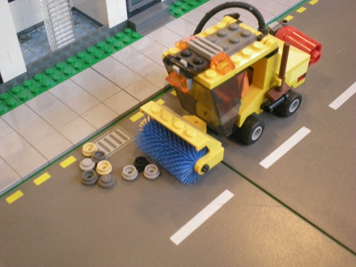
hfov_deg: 42.9
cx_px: 178
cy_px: 134
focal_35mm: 44
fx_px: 453
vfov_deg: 32.9
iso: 400
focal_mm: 7.4
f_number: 3.5
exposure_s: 1/17.6
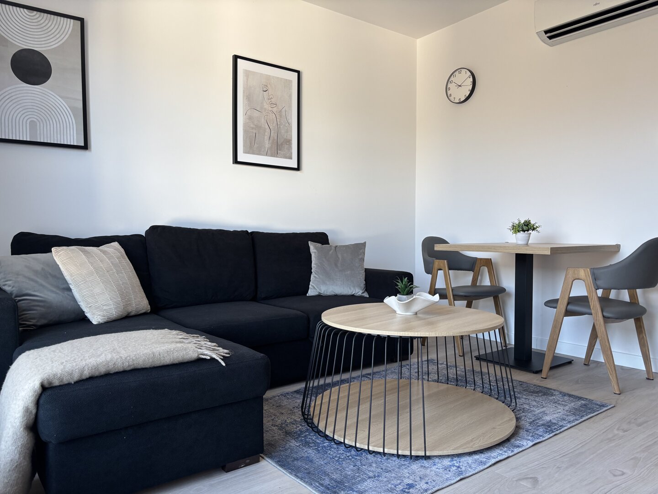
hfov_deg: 67.3
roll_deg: +0.1
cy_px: 247
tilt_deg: -2.6
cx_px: 329
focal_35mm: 26
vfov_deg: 53.1
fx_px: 494
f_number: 1.6
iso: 100
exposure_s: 1/121
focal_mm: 5.96
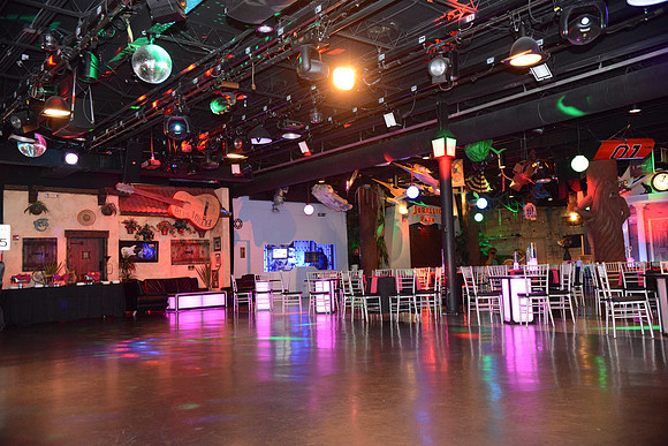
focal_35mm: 34
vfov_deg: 38.9
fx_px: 631
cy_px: 223
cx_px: 334
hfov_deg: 55.8
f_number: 5.6
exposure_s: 1/20
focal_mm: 34
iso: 6400
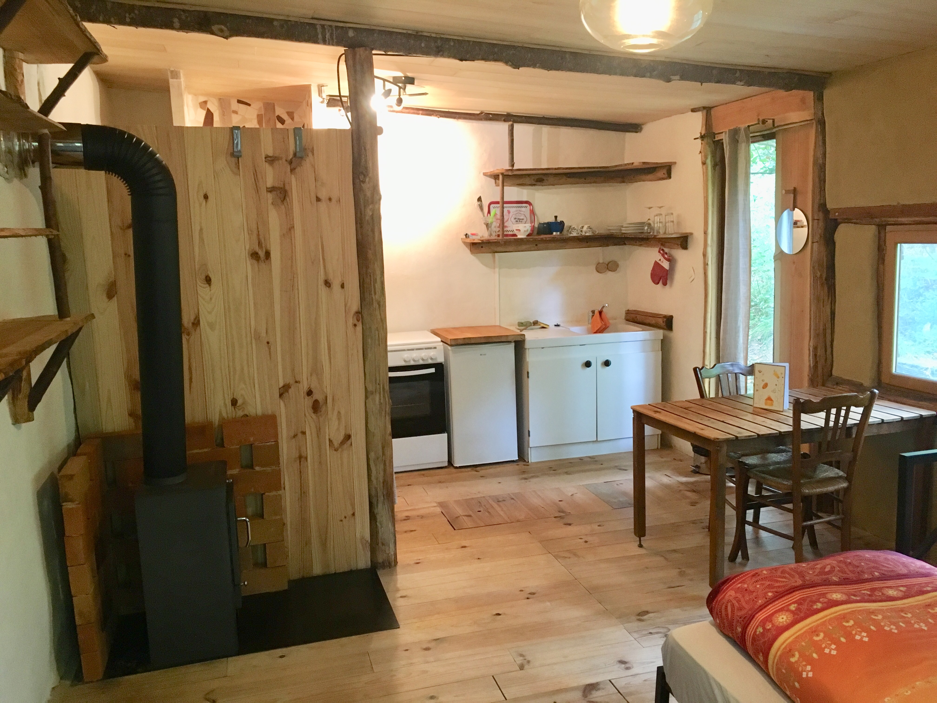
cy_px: 352
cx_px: 468
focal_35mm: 29
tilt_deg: -7.5
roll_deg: +1.5
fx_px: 785
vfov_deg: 48.2
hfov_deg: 61.7
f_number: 2.2
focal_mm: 4.15
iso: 200
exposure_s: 1/33
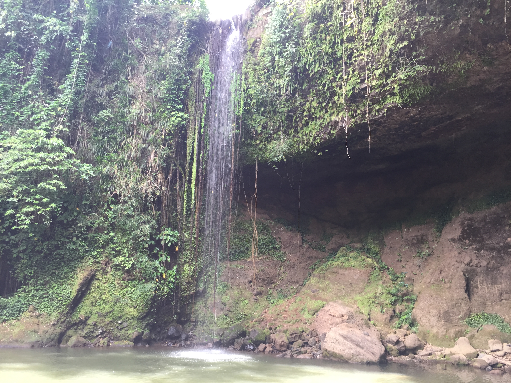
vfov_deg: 48.2
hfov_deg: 61.7
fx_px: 428
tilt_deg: +15.4
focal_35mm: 29
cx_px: 256
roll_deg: -3.1
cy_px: 192
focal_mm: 4.15
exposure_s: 1/60
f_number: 2.2
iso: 40
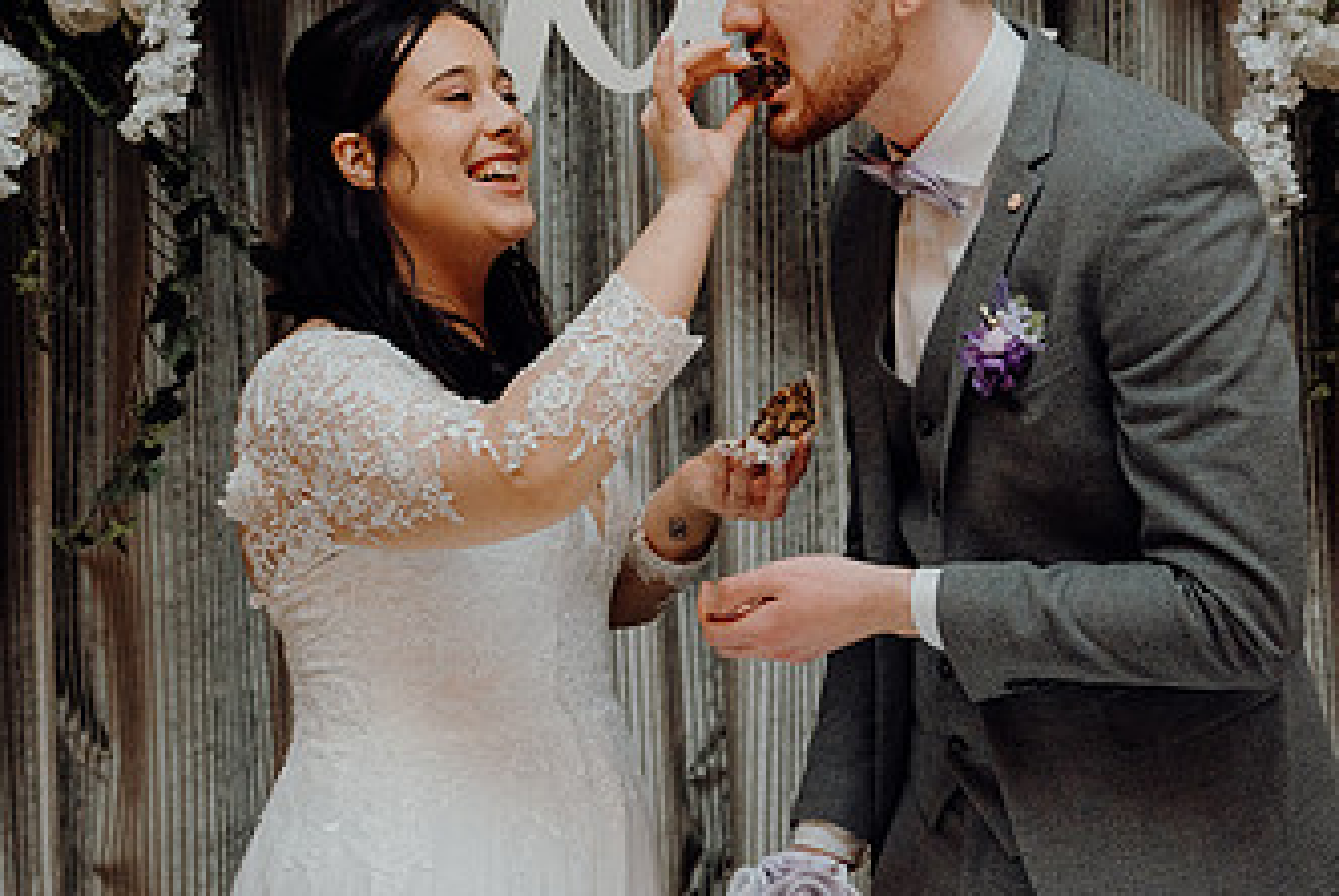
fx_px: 3053
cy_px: 426
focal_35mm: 82
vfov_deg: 16.7
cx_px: 799
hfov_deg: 24.7
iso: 2500
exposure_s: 1/200
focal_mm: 47
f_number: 3.5
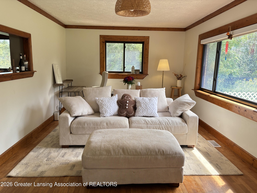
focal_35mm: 26
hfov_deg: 67.3
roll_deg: -0.4
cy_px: 96
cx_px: 128
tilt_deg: -10.0
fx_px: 193
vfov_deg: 53.1
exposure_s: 1/121
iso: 125
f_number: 1.6
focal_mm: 5.96
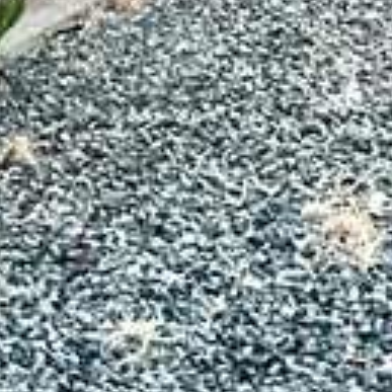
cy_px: -459
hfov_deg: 10.1
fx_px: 2152
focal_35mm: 168
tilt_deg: -4.6
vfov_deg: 9.5
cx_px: 544
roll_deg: +0.5
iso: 640
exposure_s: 1/55
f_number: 1.78
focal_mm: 6.86
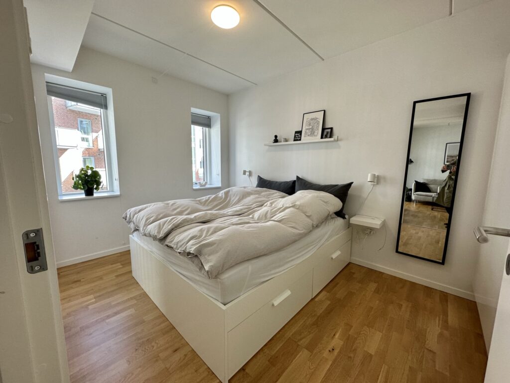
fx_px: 206
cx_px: 255
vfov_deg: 85.7
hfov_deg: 102.1
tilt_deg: -7.2
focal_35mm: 14
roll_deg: -0.5
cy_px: 192
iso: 100
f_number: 2.2
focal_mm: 2.22
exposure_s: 1/100
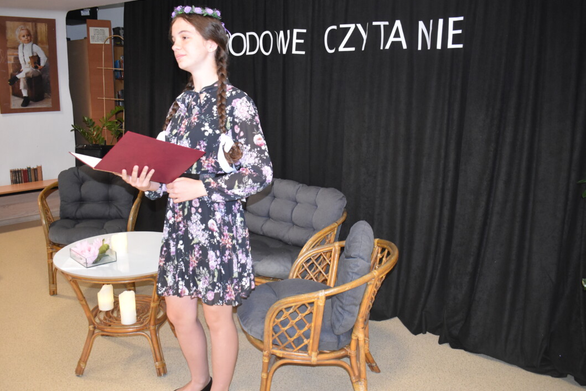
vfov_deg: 38.9
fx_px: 553
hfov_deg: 55.8
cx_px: 279
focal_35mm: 34
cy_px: 205
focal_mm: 20
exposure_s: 1/60
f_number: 3.5
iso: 1600
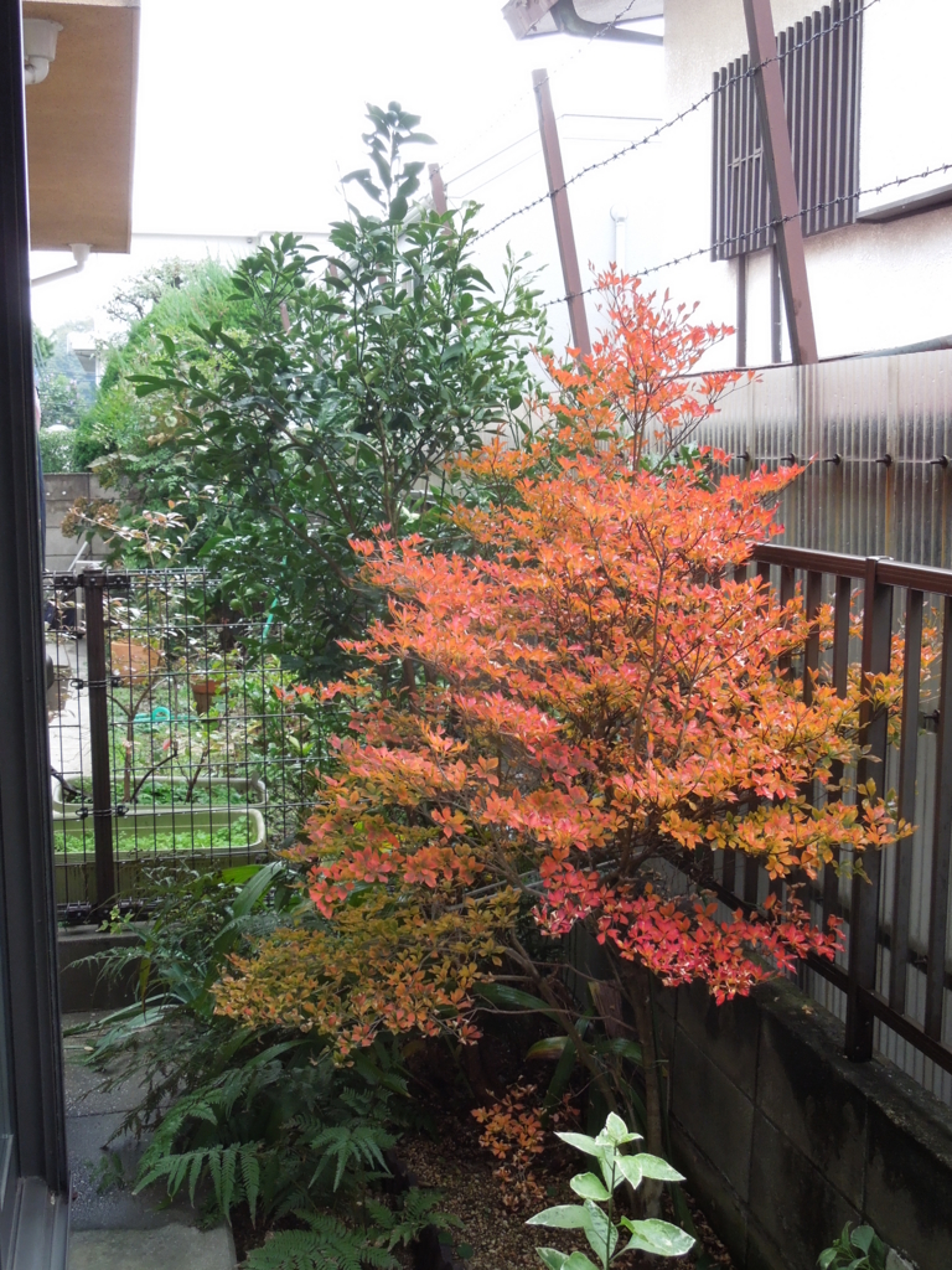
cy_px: 635
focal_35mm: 39
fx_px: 1430
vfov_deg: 47.9
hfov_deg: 36.8
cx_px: 476
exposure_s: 1/50
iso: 360
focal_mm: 7
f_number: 3.8
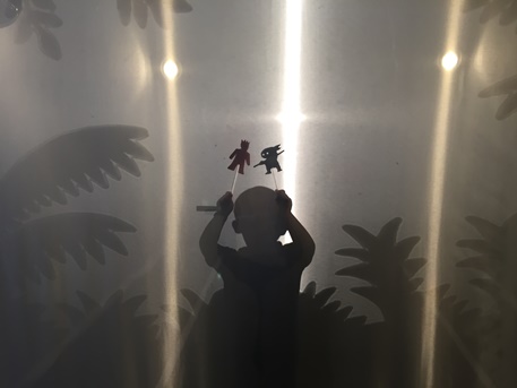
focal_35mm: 29
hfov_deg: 61.6
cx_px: 258
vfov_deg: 48.2
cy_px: 194
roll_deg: +1.5
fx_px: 433
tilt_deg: -9.8
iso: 32
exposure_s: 1/40
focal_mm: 4.15
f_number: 2.2
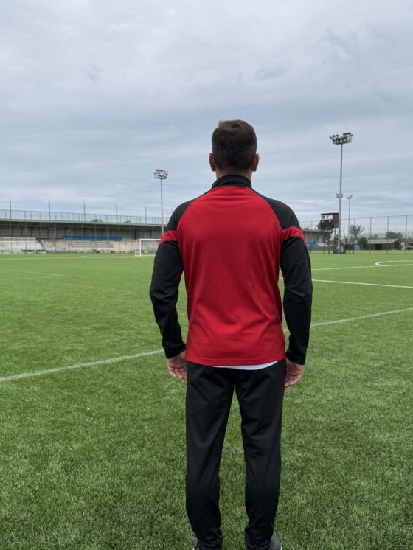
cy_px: 283
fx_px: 477
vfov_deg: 59.9
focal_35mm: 30
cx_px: 232
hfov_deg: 46.7
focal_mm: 6.76
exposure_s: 1/2525
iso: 80
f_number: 1.78
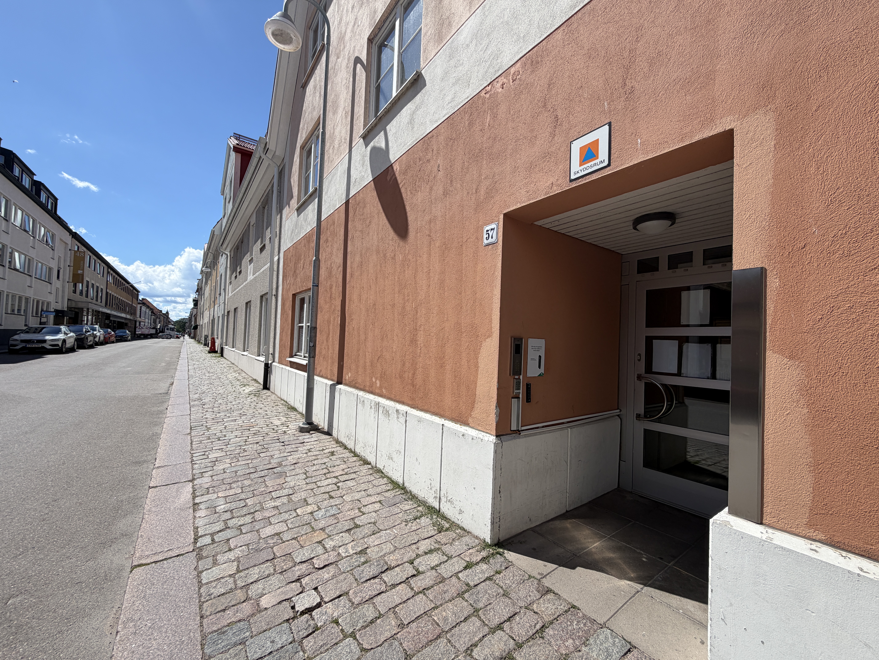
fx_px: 356
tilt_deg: +2.8
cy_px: 330
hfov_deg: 102.1
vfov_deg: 85.7
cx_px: 440
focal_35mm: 14
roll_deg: -0.2
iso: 20
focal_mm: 2.22
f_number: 2.2
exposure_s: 1/1017
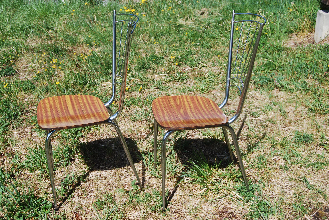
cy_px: 110
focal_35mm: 42
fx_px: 384
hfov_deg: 46.3
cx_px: 164
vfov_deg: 32.0
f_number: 8
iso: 100
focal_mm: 28
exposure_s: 1/250
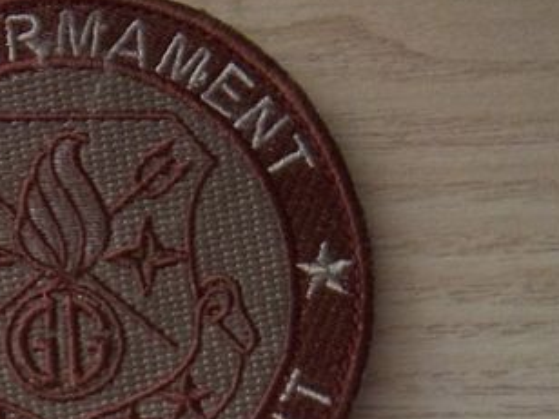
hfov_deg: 19.8
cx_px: -167
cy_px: 628
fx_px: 1470
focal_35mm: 91
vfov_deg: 15.1
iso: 160
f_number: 3.5
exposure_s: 1/30
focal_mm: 5.05
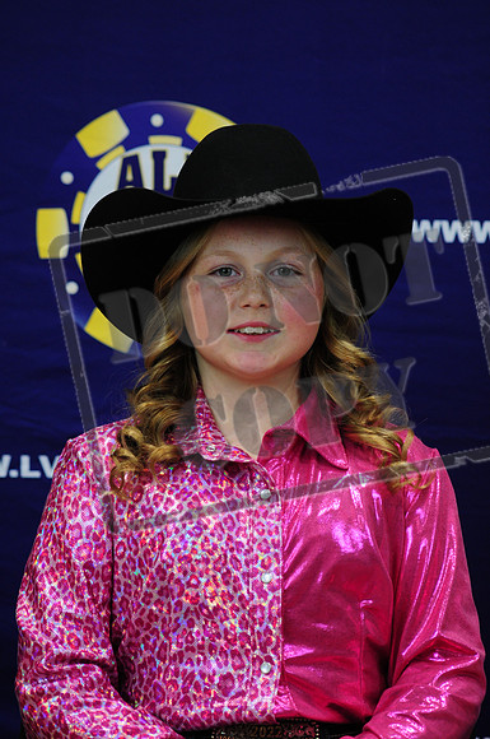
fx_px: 2519
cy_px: 370
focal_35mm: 123
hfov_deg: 11.1
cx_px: 245
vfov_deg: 16.7
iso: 640
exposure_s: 1/125
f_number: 4
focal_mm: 82
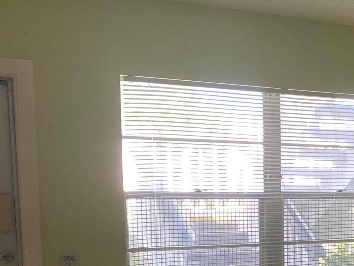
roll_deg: -0.6
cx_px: 359
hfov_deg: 26.6
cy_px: 293
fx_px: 706
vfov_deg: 20.3
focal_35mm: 69
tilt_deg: -10.0
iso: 125
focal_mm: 4.25
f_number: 1.8
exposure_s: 1/120
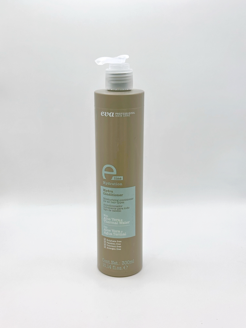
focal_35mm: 48
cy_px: 164
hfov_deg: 30.3
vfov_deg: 39.7
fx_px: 455
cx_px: 123
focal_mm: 6.86
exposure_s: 1/390
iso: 64
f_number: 1.78
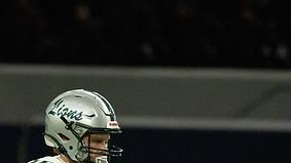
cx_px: 90
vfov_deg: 1.2
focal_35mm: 996
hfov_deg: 2.2
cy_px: 224
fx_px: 7683
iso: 10000
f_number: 5.6
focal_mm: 388
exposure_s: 1/1000
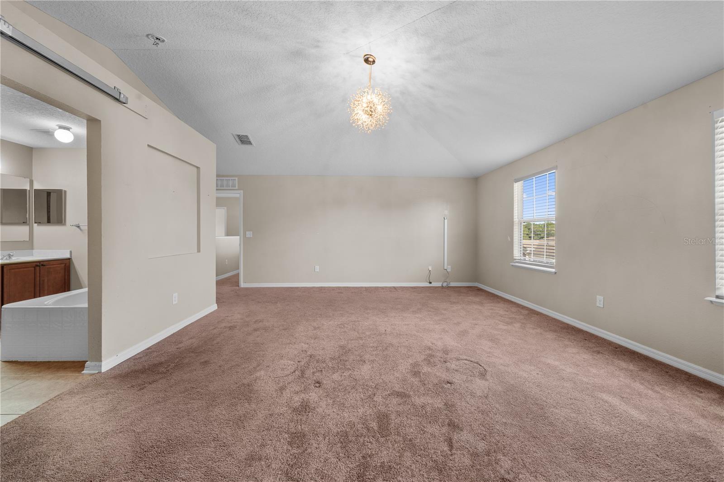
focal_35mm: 12
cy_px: 241
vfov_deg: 90.0
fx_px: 241
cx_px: 362
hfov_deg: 112.6
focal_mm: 12
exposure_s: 1
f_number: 8
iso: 200
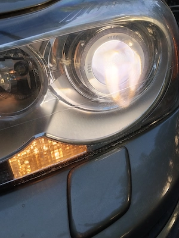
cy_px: 119
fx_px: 200
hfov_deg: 48.2
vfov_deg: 61.7
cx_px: 90
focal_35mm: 29
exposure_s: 1/310
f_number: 1.8
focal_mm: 4.22
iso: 50
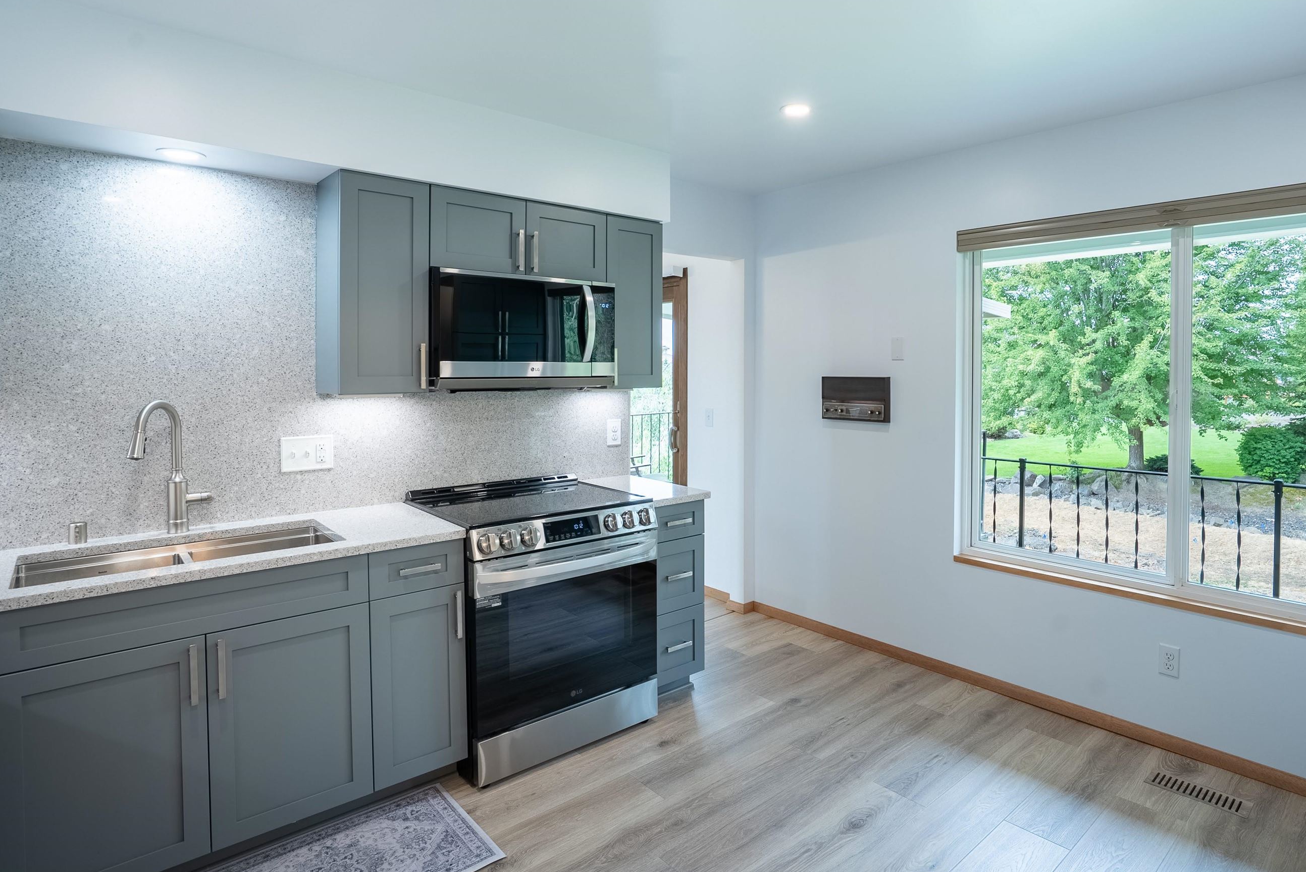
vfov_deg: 64.4
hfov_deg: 86.5
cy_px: 382
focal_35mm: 19
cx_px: 735
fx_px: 690
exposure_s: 1/500
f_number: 8
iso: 400
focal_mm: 16
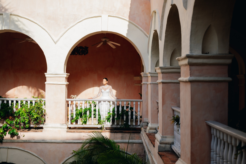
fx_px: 342
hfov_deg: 39.6
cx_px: 123
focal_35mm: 50
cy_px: 82
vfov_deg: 27.0
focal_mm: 50
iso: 64
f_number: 2.5
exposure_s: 1/800
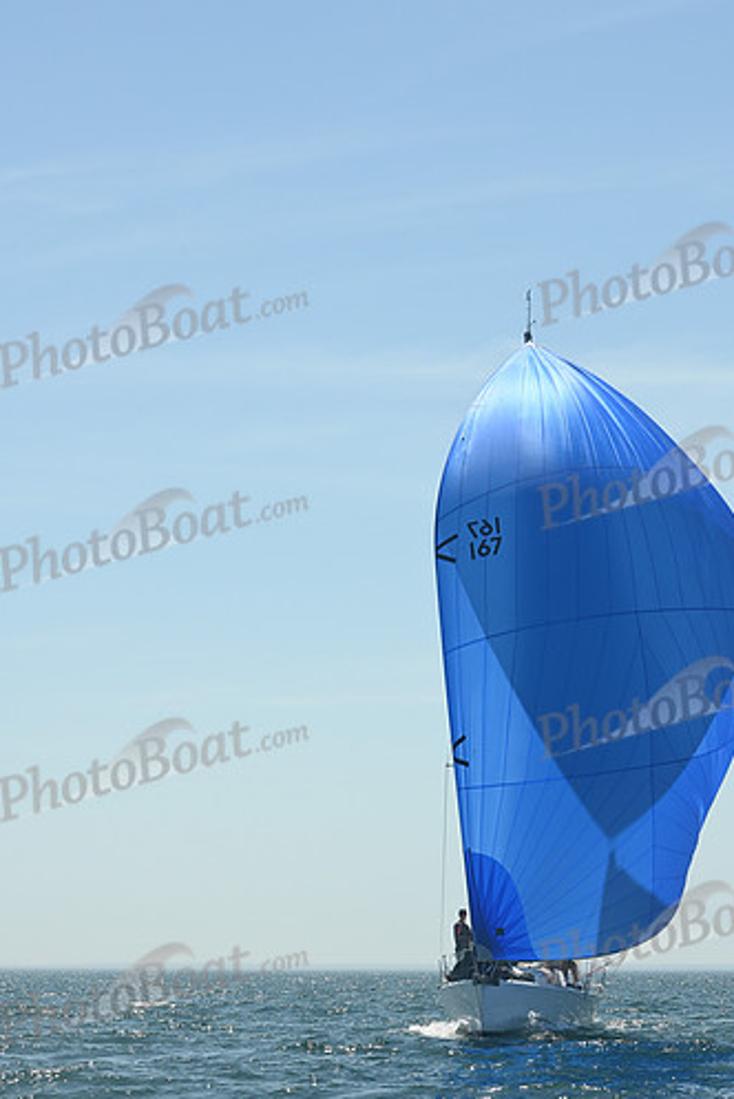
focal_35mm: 105
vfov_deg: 19.4
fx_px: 3207
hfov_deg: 13.1
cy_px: 619
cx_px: 423
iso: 320
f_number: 10
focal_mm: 90
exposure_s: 1/1000
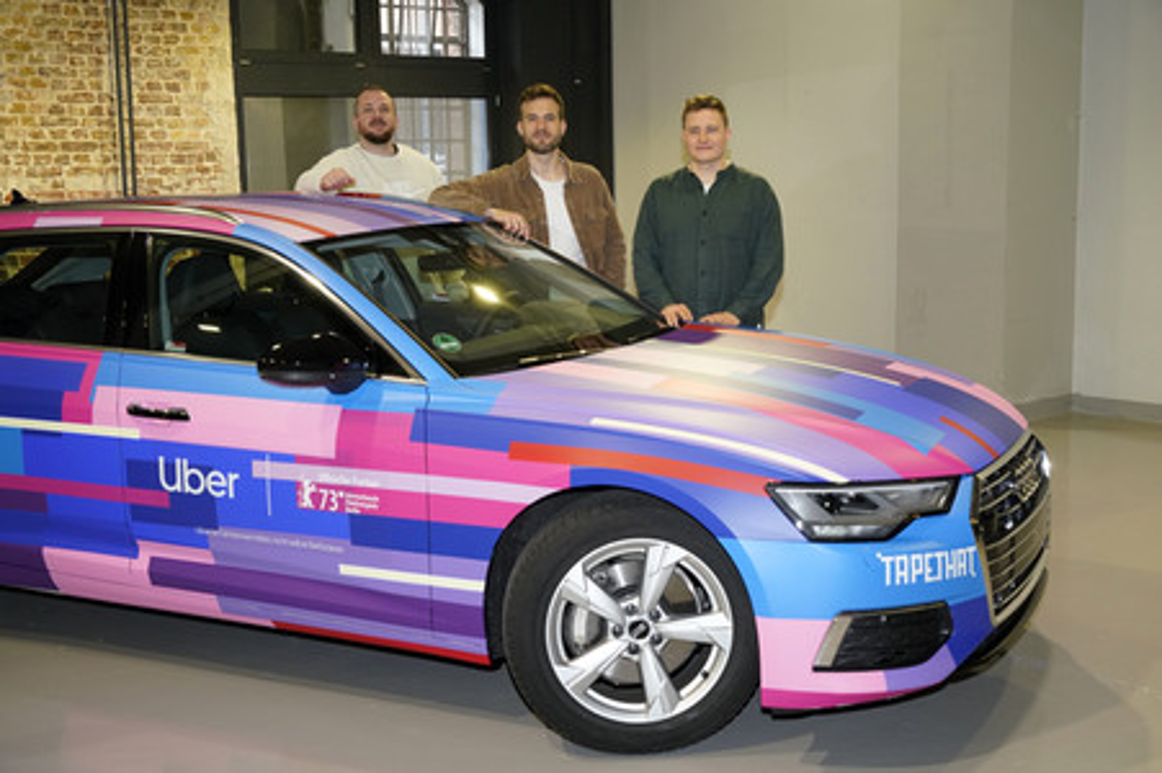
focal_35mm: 45
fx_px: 1451
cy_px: 386
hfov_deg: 43.6
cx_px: 581
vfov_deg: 29.8
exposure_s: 1/80
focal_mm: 45
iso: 1600
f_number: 7.1
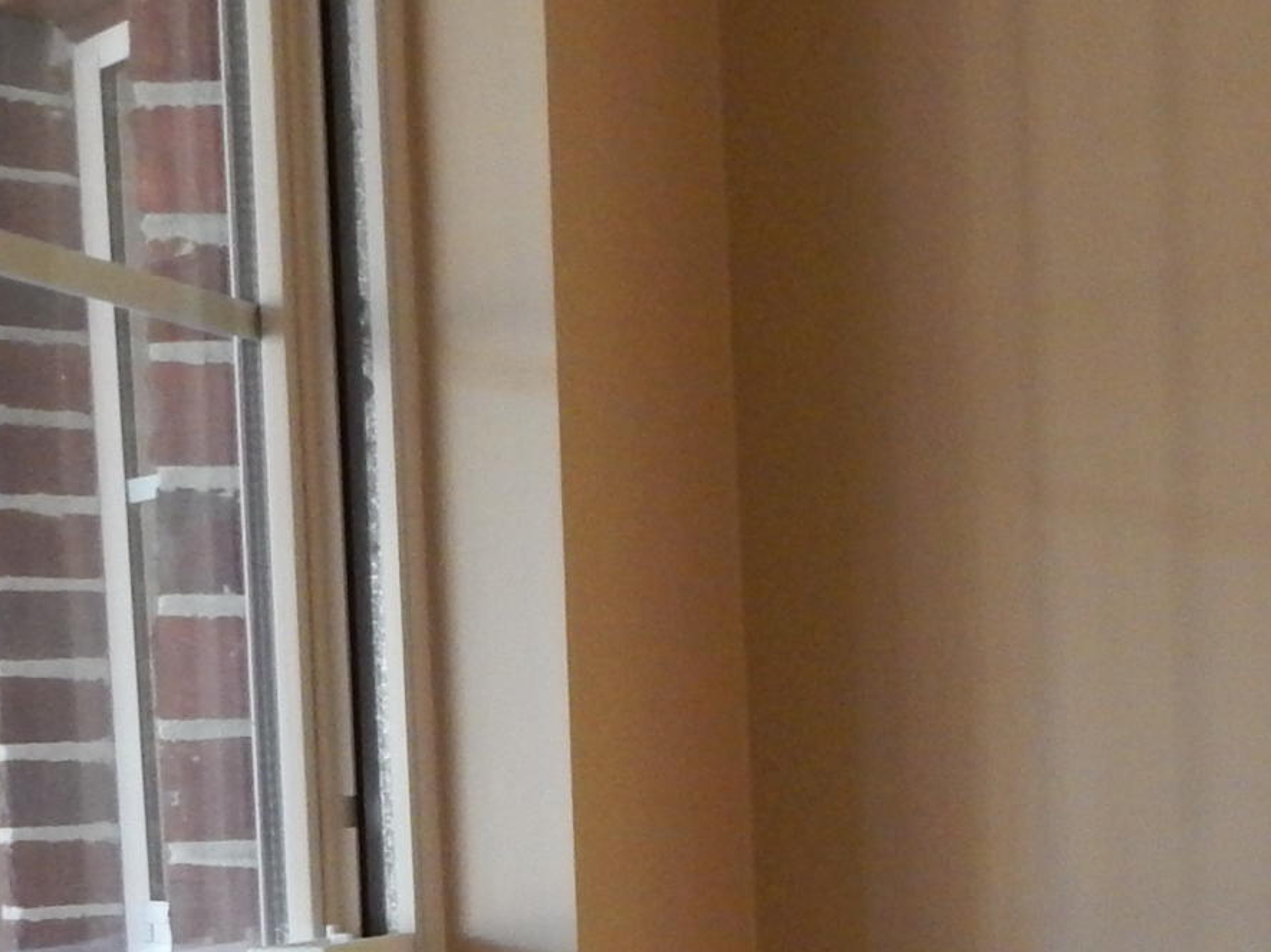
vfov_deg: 18.5
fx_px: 2863
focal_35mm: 78
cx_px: 1843
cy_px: 903
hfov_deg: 21.5
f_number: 3
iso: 400
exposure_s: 1/25
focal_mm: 4
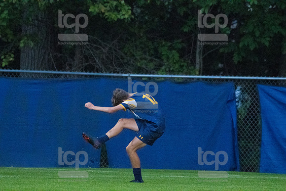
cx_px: 143
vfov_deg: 2.3
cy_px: 96
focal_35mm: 585
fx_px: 4645
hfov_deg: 3.5
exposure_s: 1/2000
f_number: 5.6
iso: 6400
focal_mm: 390
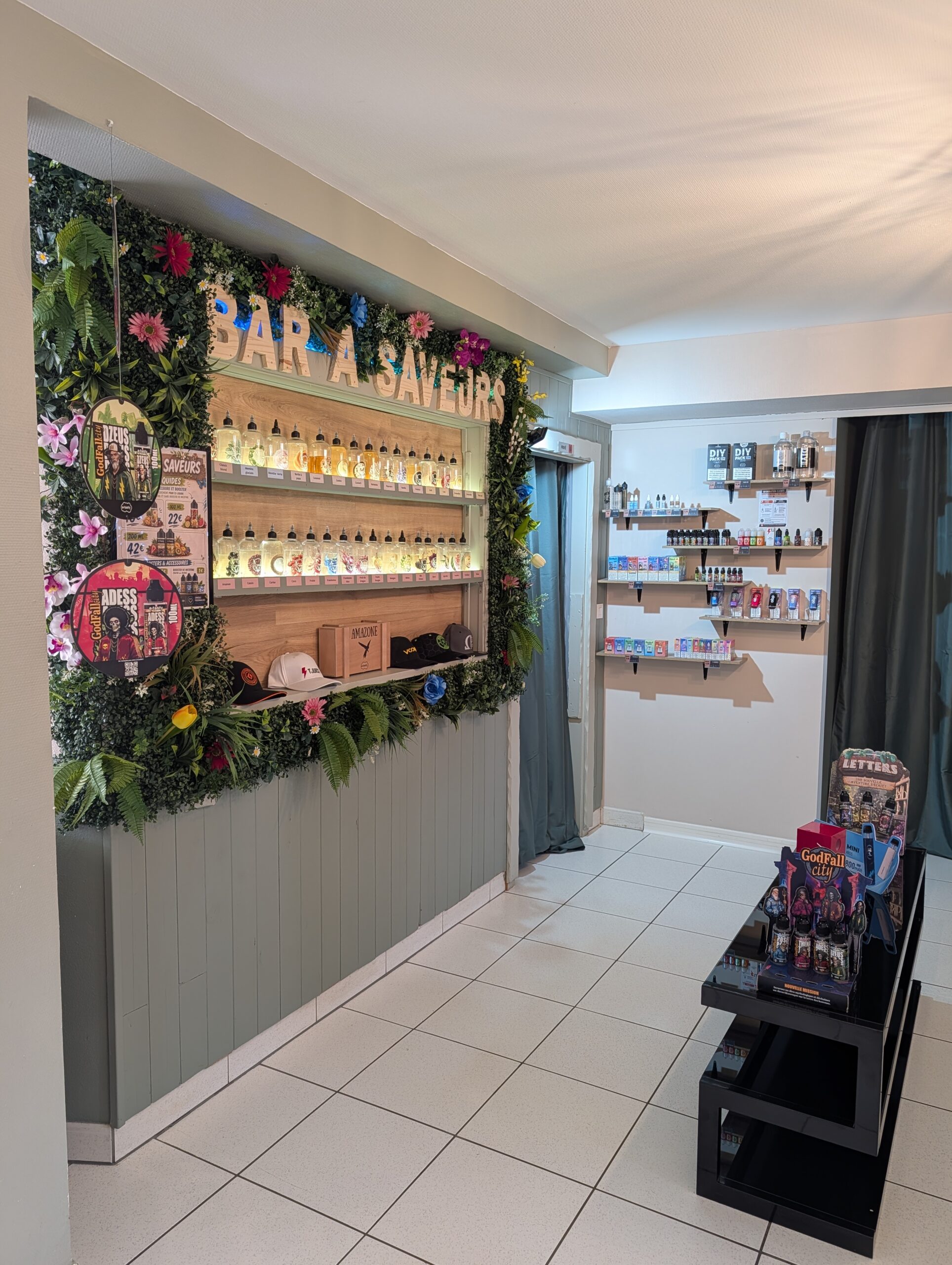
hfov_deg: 56.9
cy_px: 632
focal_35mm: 24
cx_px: 476
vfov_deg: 71.5
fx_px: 878
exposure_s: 1/33.3
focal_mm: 6.9
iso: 84
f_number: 1.68
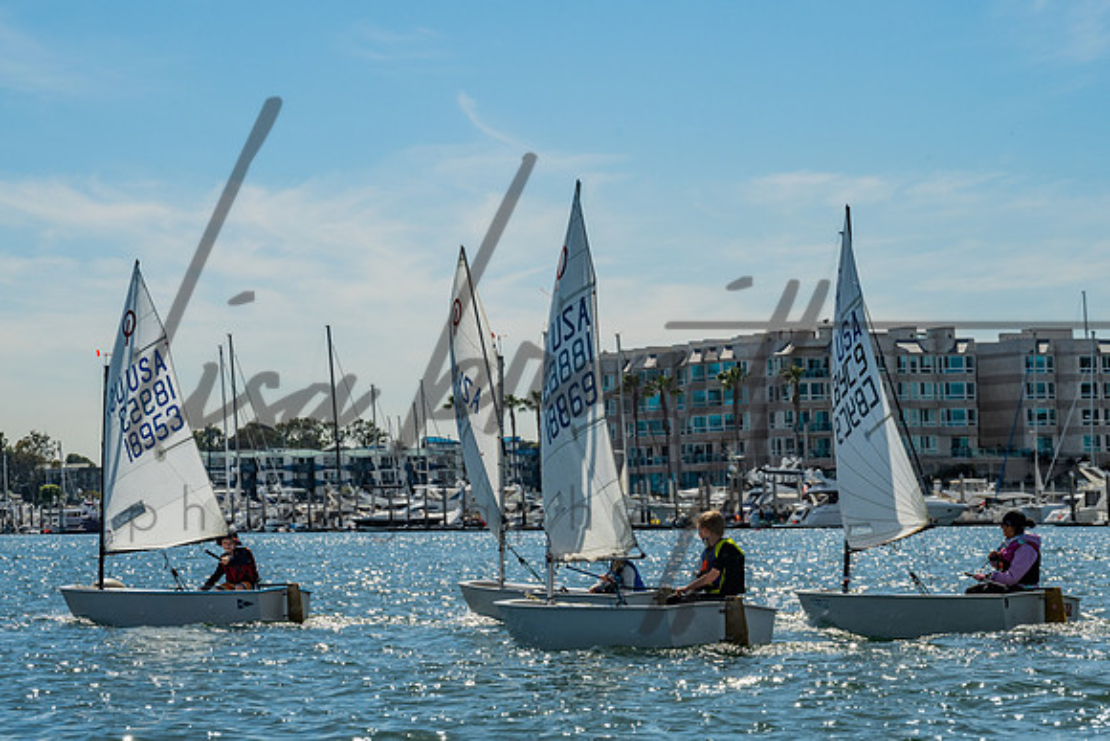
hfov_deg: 16.7
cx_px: 524
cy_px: 394
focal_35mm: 123
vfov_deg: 11.2
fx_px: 3787
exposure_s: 1/500
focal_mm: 101
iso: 250
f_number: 10
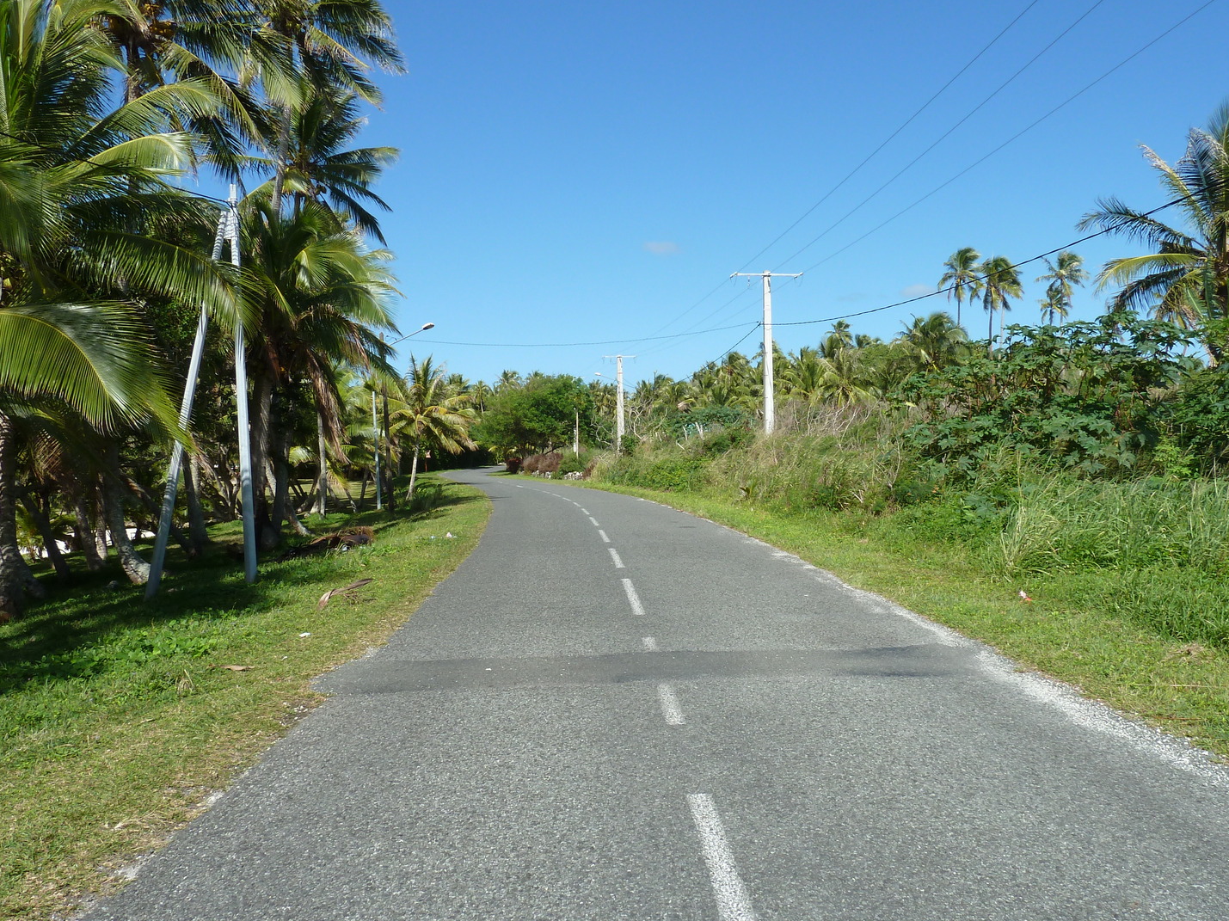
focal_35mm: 28
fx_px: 994
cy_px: 488
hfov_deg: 63.5
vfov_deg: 49.7
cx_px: 619
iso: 80
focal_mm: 4.1
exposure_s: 1/500
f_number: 4.5
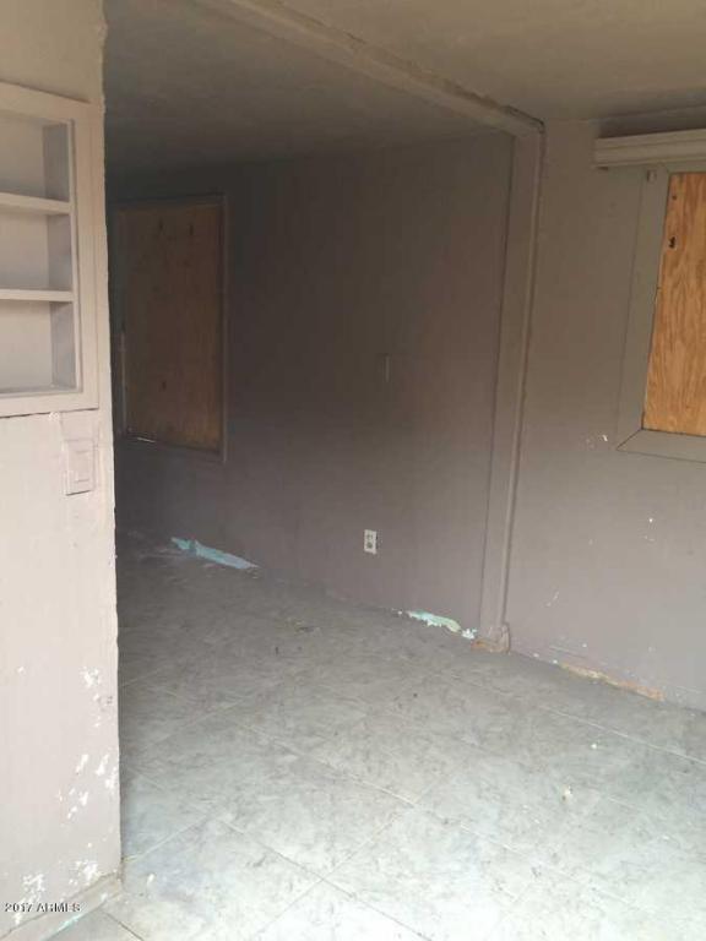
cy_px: 470
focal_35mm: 29
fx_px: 789
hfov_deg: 48.2
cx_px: 353
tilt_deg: -11.3
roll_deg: -2.0
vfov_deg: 61.7
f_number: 2.2
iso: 40
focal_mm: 4.15
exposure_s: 1/30
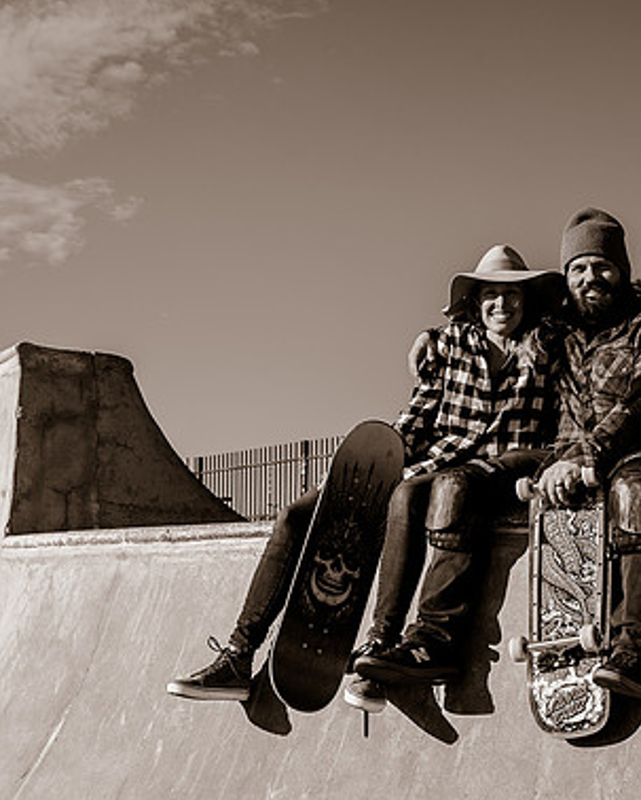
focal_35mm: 55
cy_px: 398
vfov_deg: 34.1
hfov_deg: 27.6
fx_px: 1303
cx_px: 391
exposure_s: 1/640
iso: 200
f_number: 8
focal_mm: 38
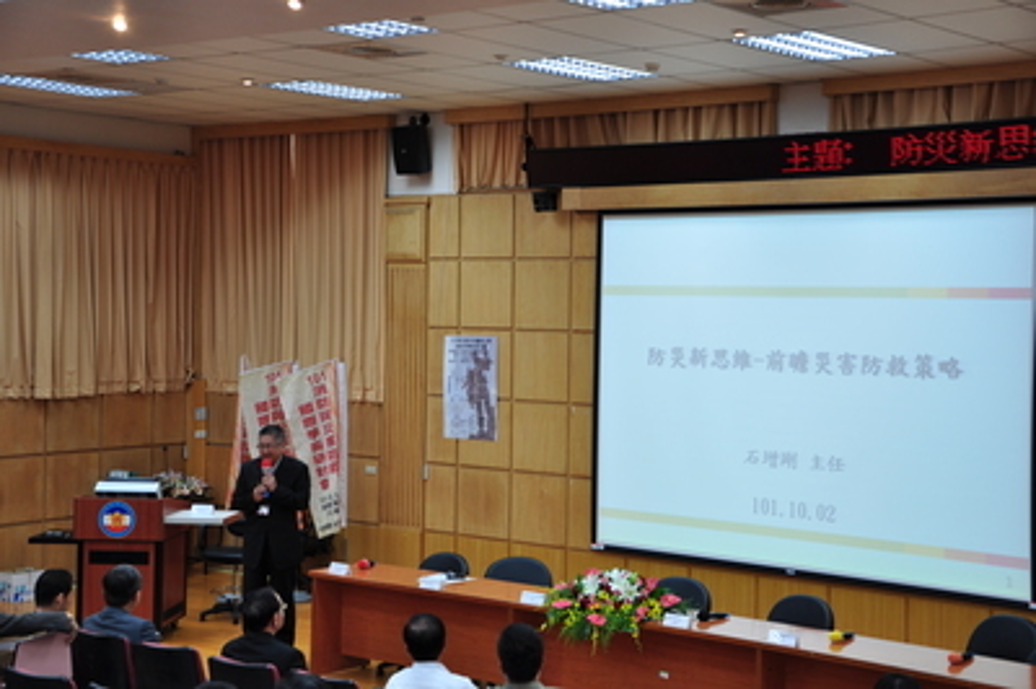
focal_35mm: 60
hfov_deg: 33.4
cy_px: 344
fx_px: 1725
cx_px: 518
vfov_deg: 22.6
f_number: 4.5
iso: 200
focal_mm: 40
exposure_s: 1/30
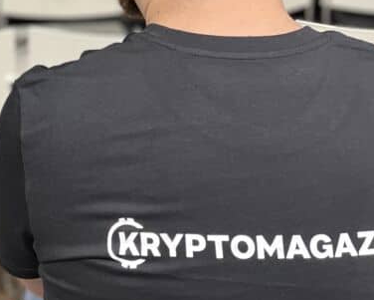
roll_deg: +1.9
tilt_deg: -7.9
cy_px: -93
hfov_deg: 22.9
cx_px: 35
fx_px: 897
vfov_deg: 17.7
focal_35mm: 81
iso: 320
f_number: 1.5
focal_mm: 5.7
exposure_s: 1/50
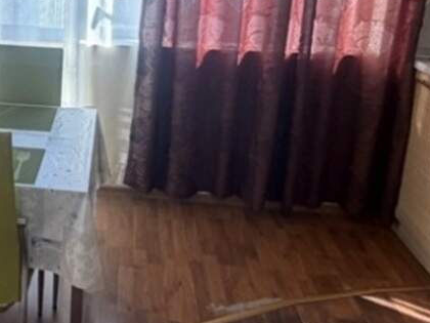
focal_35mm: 48
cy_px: 47
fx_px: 596
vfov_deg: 29.3
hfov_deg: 35.8
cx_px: -1
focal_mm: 2.22
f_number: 2.2
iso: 160
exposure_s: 1/121
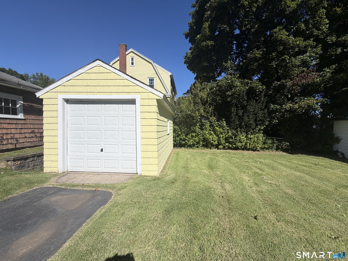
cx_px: 174
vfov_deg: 85.7
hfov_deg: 102.1
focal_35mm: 14
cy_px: 130
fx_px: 141
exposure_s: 1/1613
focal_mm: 2.22
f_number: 2.2
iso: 20
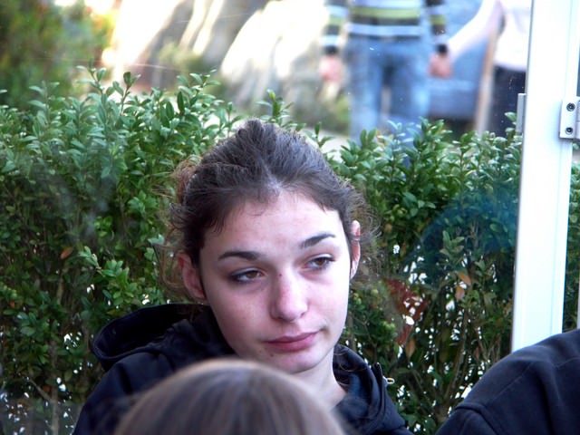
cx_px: 290
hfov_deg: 9.9
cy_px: 218
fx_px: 3351
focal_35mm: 200
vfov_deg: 7.4
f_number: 3.5
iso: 100
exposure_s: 1/100
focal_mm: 50.8
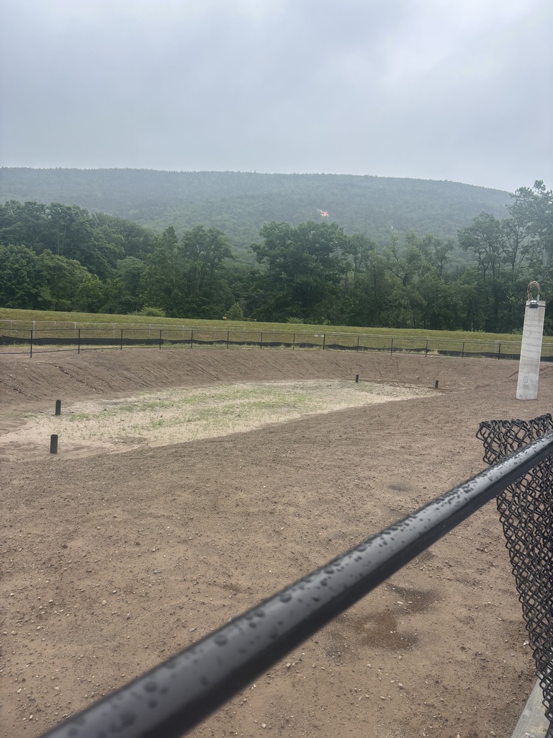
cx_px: 276
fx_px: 554
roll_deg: -3.6
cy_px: 369
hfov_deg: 53.1
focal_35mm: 26
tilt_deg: -4.4
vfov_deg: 67.3
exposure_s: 1/1499
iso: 50
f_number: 1.6
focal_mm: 5.96
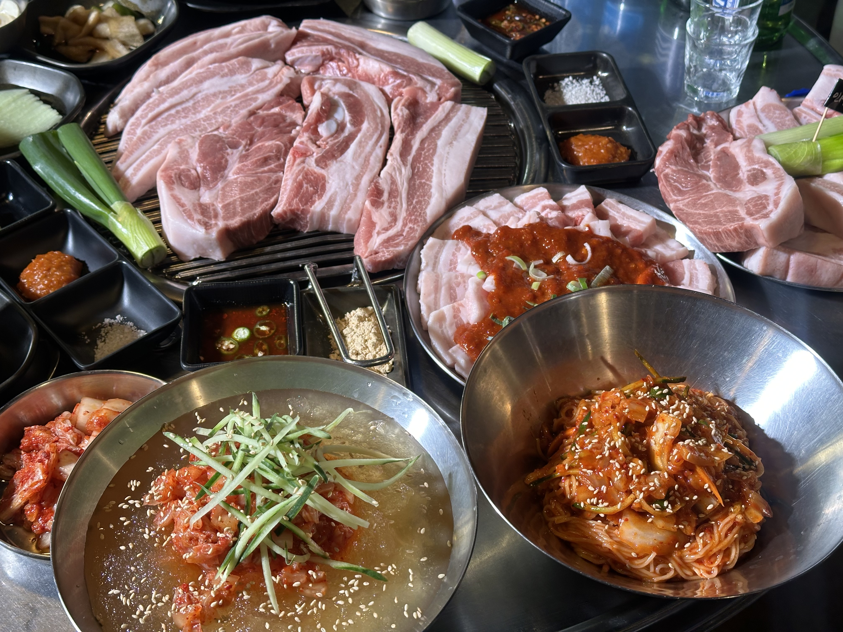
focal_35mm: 48
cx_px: 422
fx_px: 1169
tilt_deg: -43.9
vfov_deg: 30.3
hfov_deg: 39.7
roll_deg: +1.7
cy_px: 316
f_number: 1.78
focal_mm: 6.86
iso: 80
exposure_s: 1/120
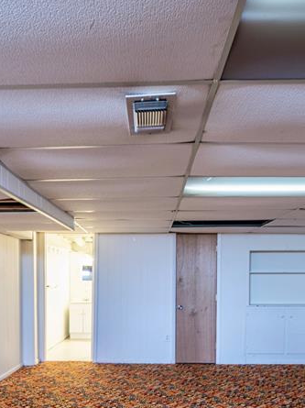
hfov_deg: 45.2
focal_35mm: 31
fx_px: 365
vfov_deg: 56.1
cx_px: 129
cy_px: 295
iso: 200
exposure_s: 2.5
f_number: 8
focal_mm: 14
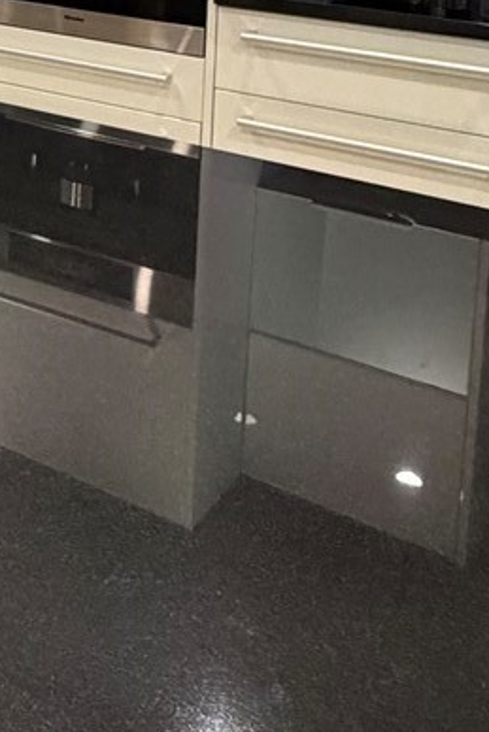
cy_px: -64
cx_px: -283
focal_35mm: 60
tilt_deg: -6.6
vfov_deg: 30.1
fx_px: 1221
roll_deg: +1.3
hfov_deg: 19.2
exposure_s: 1/60
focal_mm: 2.22
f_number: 2.2
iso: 320
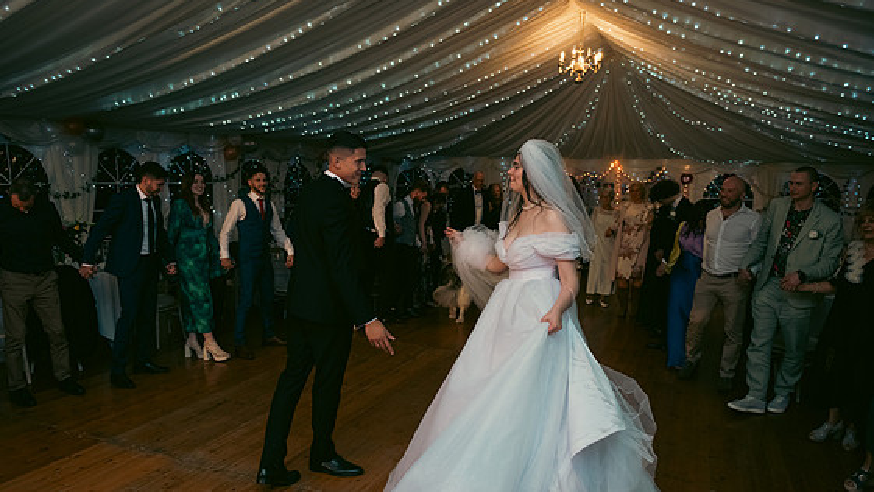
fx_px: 603
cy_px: 272
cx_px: 427
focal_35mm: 26
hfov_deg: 71.9
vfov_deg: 44.4
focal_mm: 24
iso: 800
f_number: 3.5
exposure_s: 1/160
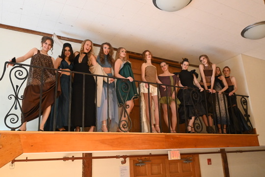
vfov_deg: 41.7
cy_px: 88
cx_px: 132
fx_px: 232
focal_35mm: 32
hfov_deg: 59.5
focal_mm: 21
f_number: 4
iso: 5000
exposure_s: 1/60
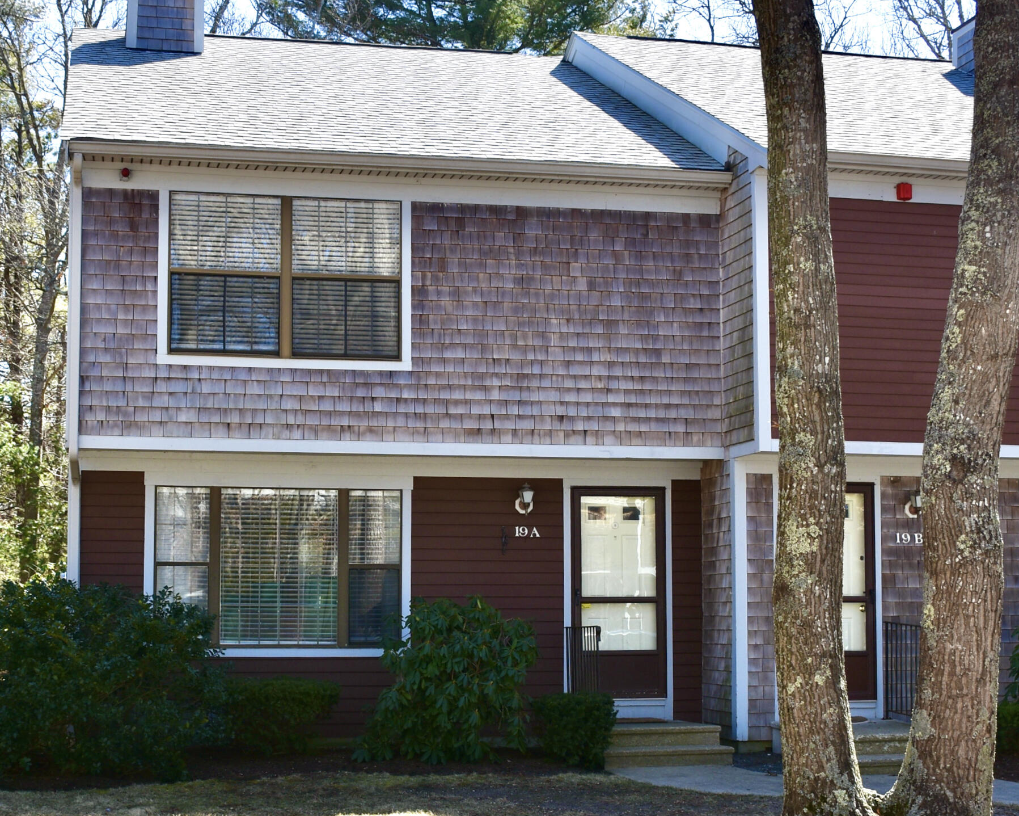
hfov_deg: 39.4
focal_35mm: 47
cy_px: 481
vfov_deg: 32.0
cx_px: 420
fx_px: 1418
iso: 100
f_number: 5
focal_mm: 20
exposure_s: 1/250
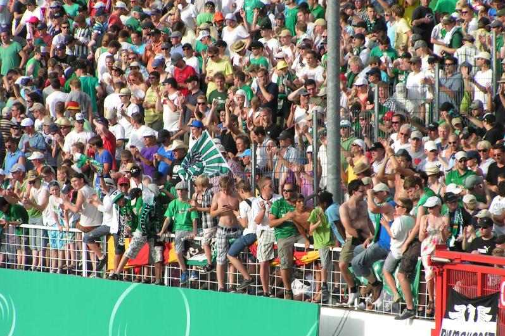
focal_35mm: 258
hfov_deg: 8.0
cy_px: 165
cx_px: 253
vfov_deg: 5.3
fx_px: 3618
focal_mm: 37.8
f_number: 5
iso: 50
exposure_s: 1/500
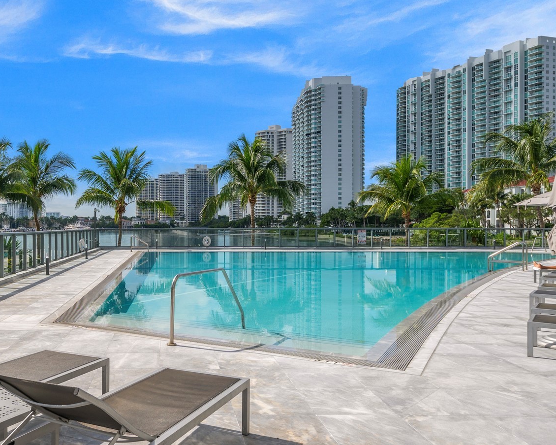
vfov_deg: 47.0
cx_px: 153
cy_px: 246
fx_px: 510
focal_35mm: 31
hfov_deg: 55.0
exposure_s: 1/800
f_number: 8
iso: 200
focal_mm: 22
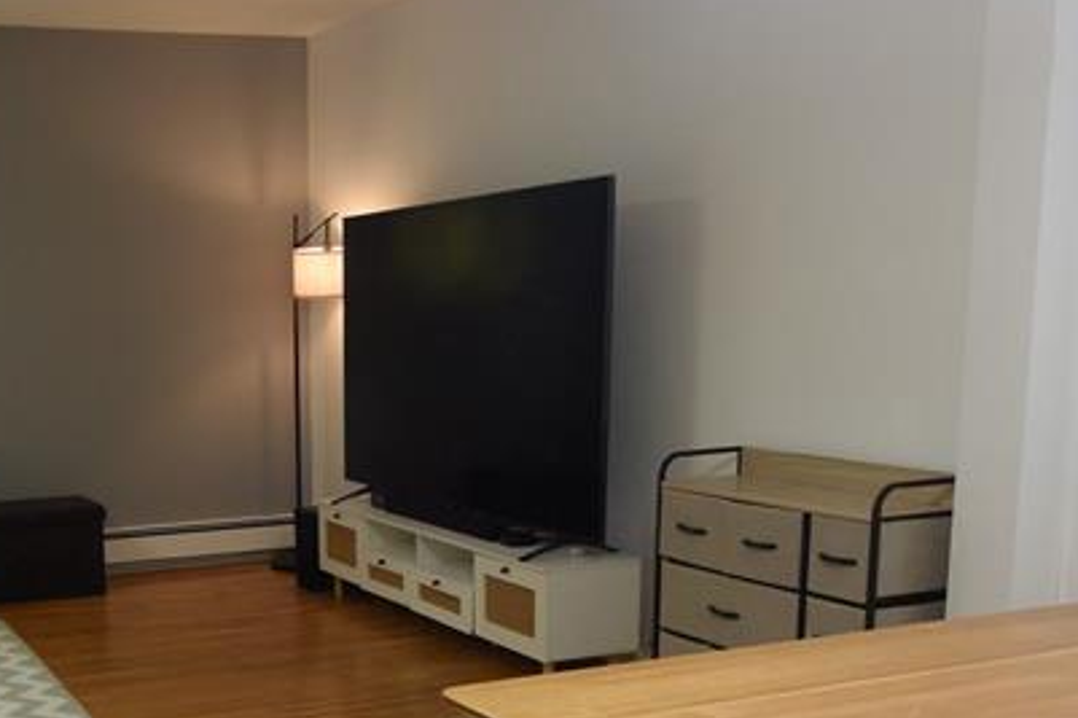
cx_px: 220
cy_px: 584
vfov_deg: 28.5
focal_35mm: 46
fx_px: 1377
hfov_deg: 41.0
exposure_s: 1/60
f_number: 3.5
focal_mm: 6.7
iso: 360
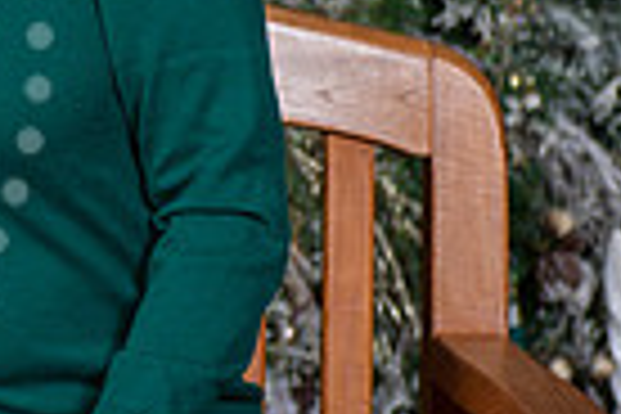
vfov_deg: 5.4
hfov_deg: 7.9
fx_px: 4364
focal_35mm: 253
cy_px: 45
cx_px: -378
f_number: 7.1
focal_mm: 60
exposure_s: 1/125
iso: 160
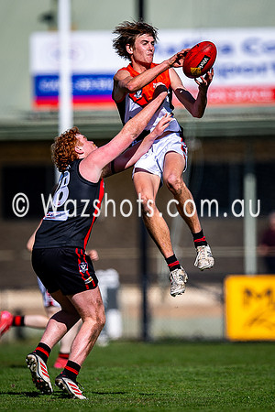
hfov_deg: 1.4
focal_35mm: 1007
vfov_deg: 2.0
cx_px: 168
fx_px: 11534
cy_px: 186
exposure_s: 1/2000
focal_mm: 500
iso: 100
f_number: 4
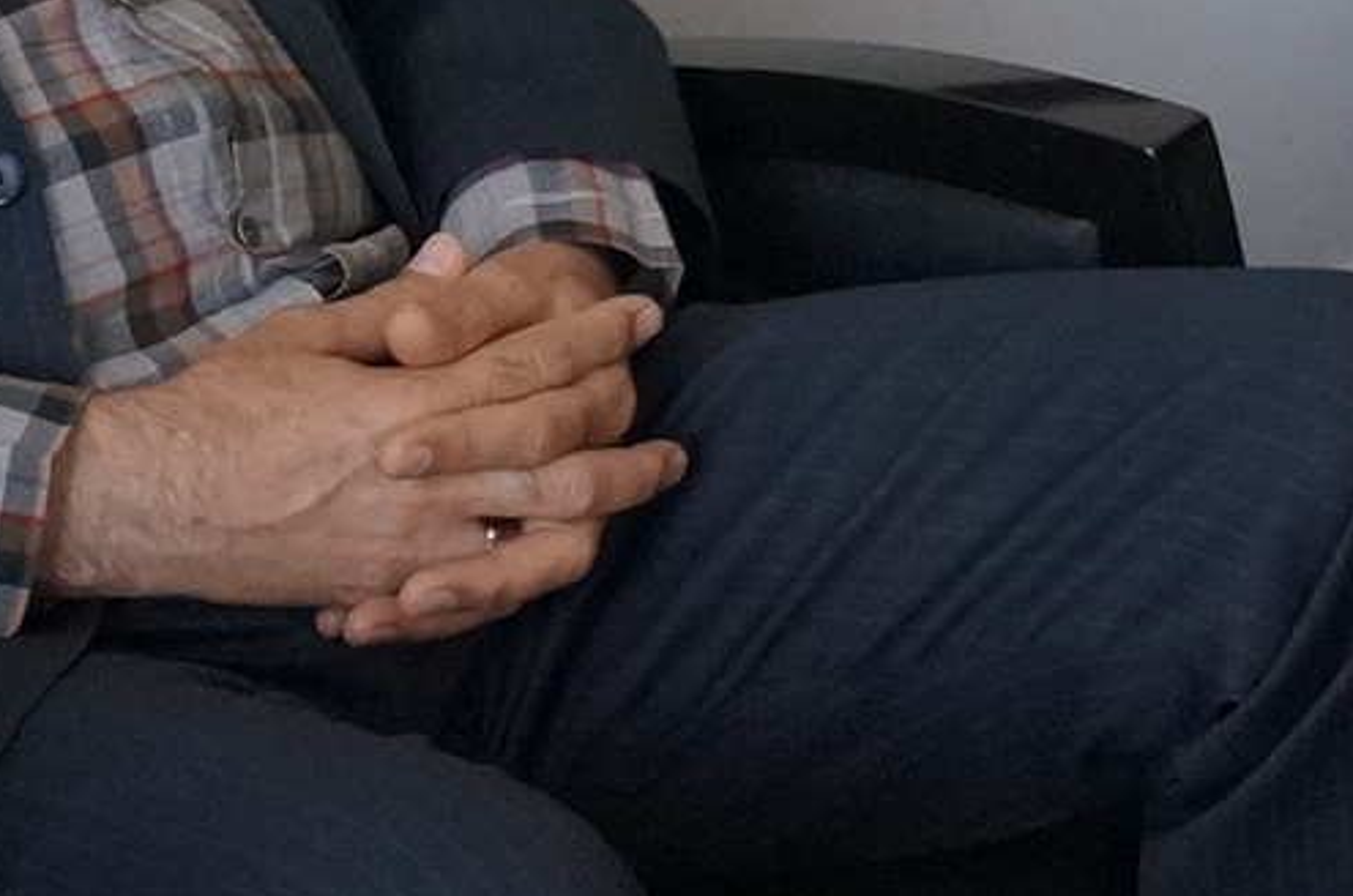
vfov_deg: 7.2
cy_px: -762
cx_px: 2058
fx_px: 6957
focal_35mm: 185
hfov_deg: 10.7
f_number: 4.5
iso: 1250
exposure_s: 1/160
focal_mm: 25
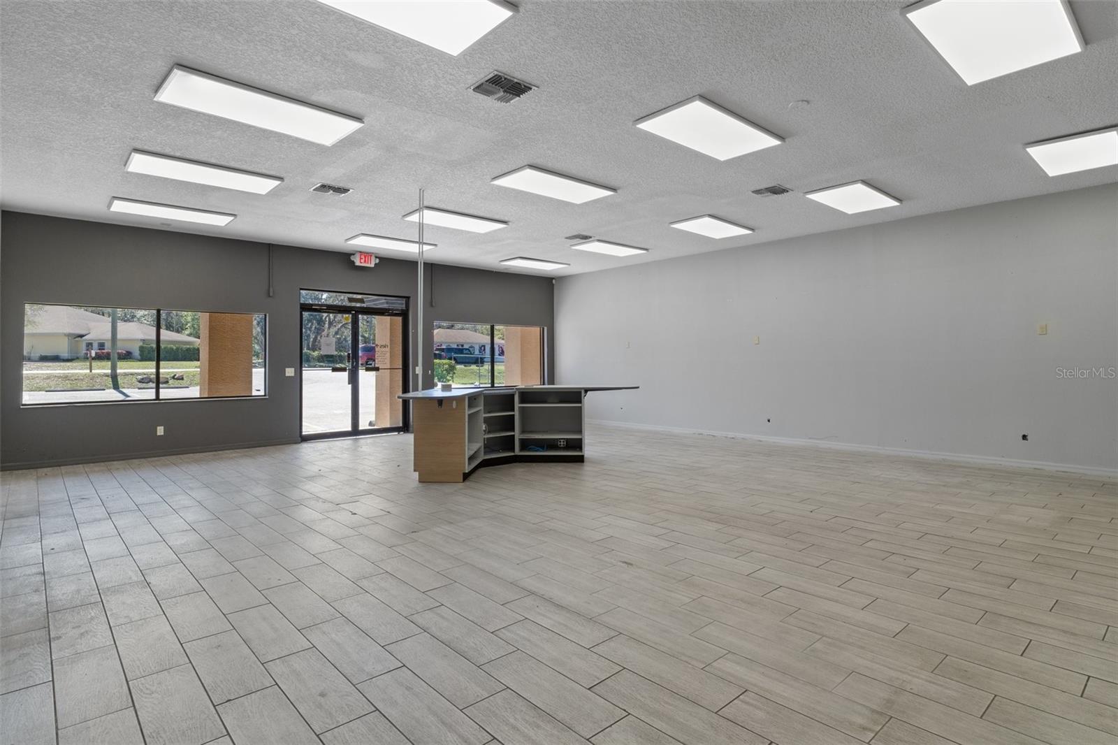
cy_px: 372
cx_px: 559
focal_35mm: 18
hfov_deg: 90.0
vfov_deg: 67.4
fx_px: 559
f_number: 8
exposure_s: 1/4
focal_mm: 12
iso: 320
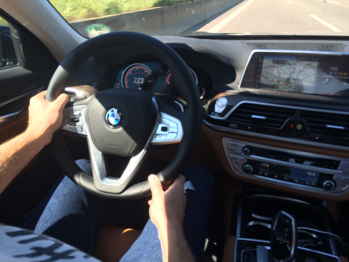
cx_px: 174
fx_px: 292
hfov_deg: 61.7
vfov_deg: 48.2
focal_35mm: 29
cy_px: 131
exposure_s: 1/370
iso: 32
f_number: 2.2
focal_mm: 4.15
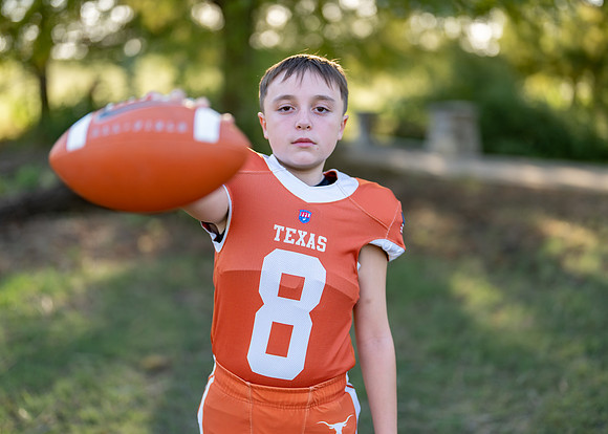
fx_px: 904
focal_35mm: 52
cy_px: 217
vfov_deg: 27.0
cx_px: 304
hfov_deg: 37.2
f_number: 1.2
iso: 100
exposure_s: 1/1250
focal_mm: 50
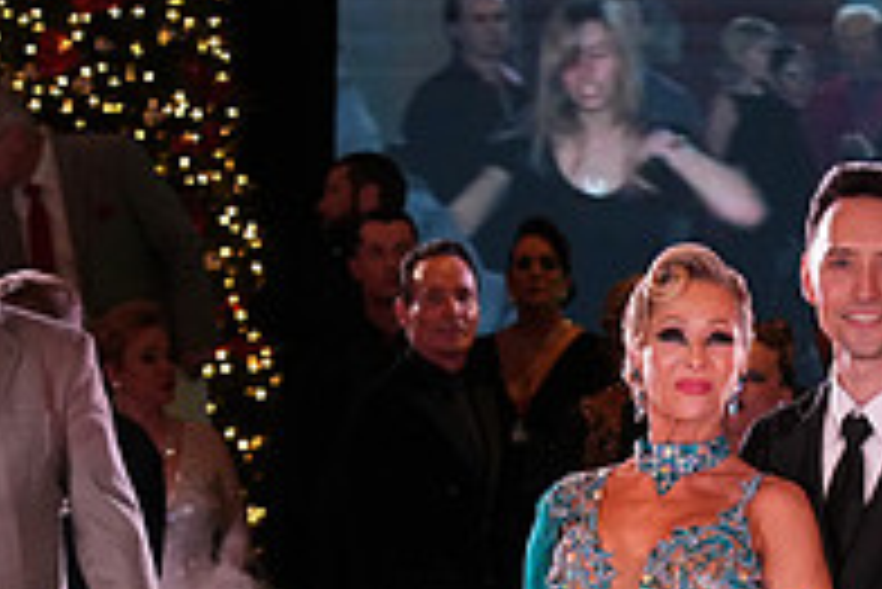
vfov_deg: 4.6
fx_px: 7257
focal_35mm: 296
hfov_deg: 6.9
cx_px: 868
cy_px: 735
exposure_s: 1/200
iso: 2500
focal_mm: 100
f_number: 4.5
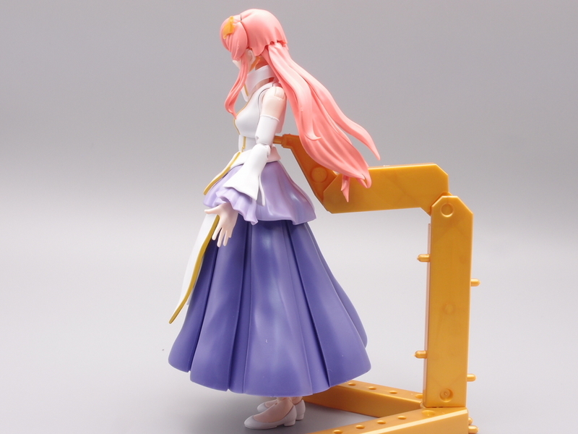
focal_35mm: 46
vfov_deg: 31.5
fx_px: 768
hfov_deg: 41.2
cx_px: 289
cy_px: 217
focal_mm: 9.87
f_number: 8
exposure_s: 1/5
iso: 100
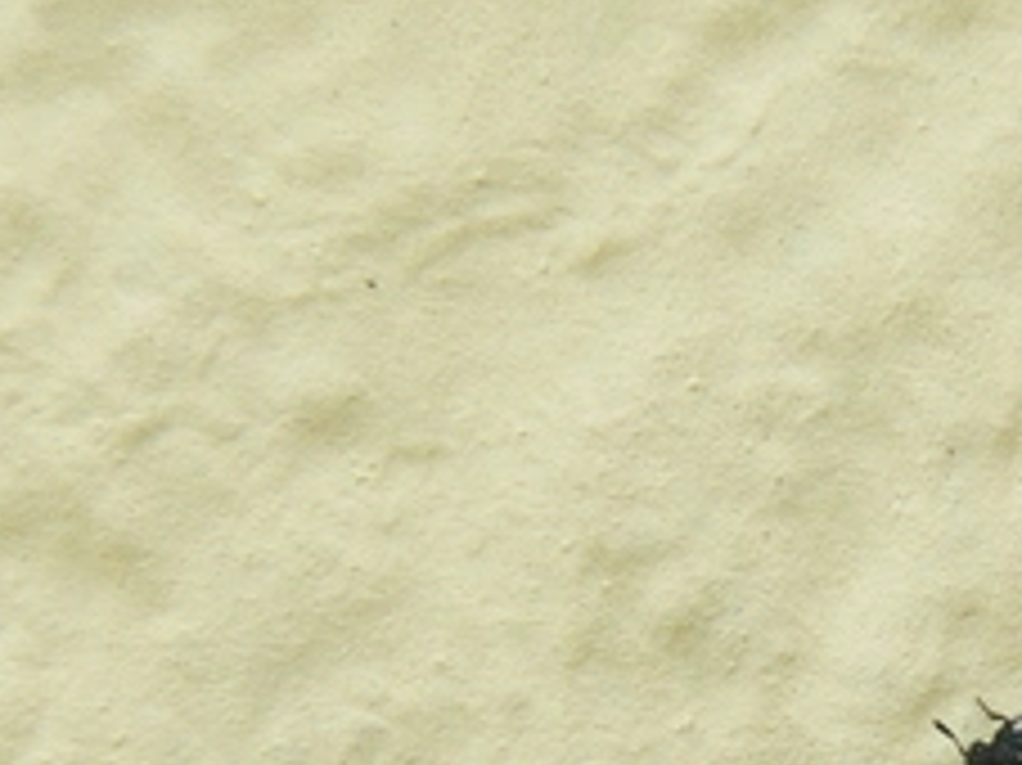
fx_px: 6580
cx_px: 1031
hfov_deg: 8.8
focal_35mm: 223
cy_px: 770
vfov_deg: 6.6
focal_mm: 13.2
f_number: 4
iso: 100
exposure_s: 1/160
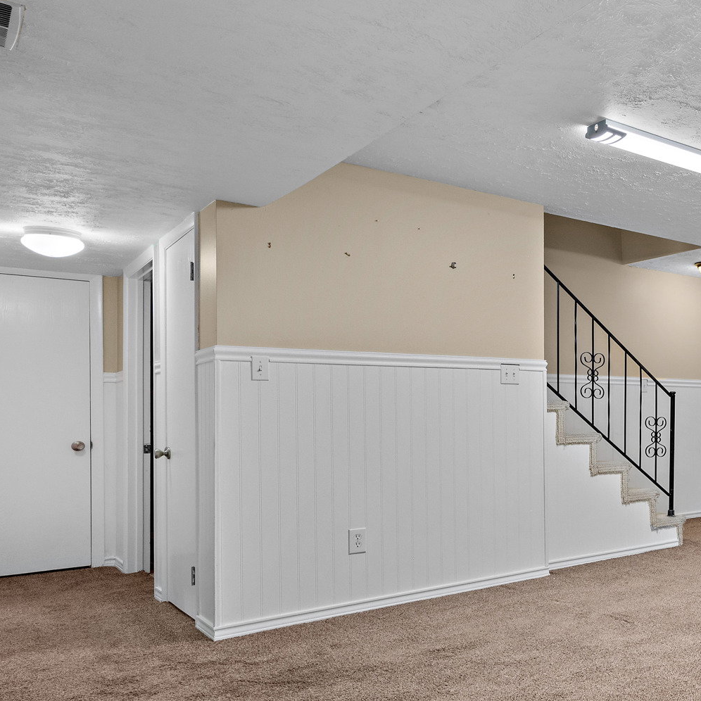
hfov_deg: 39.2
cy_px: 411
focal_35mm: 33
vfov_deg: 49.4
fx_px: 758
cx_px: 799
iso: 500
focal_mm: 15.5
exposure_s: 1/2
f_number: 8
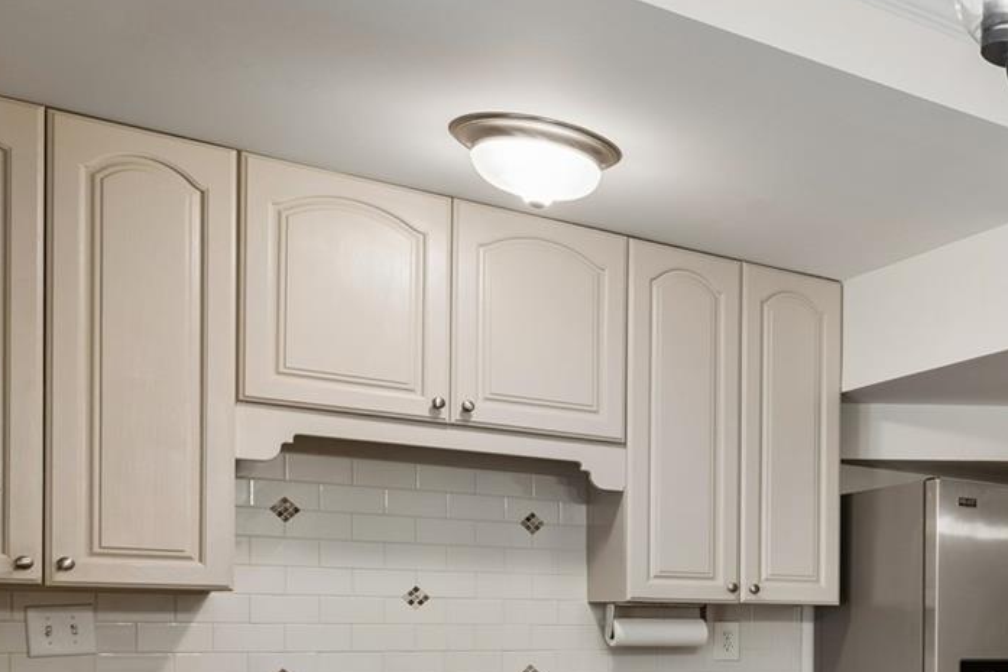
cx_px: 1278
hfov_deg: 32.6
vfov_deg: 27.3
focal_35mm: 47
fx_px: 1316
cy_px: 650
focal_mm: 16
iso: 400
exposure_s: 1/3.33
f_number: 13
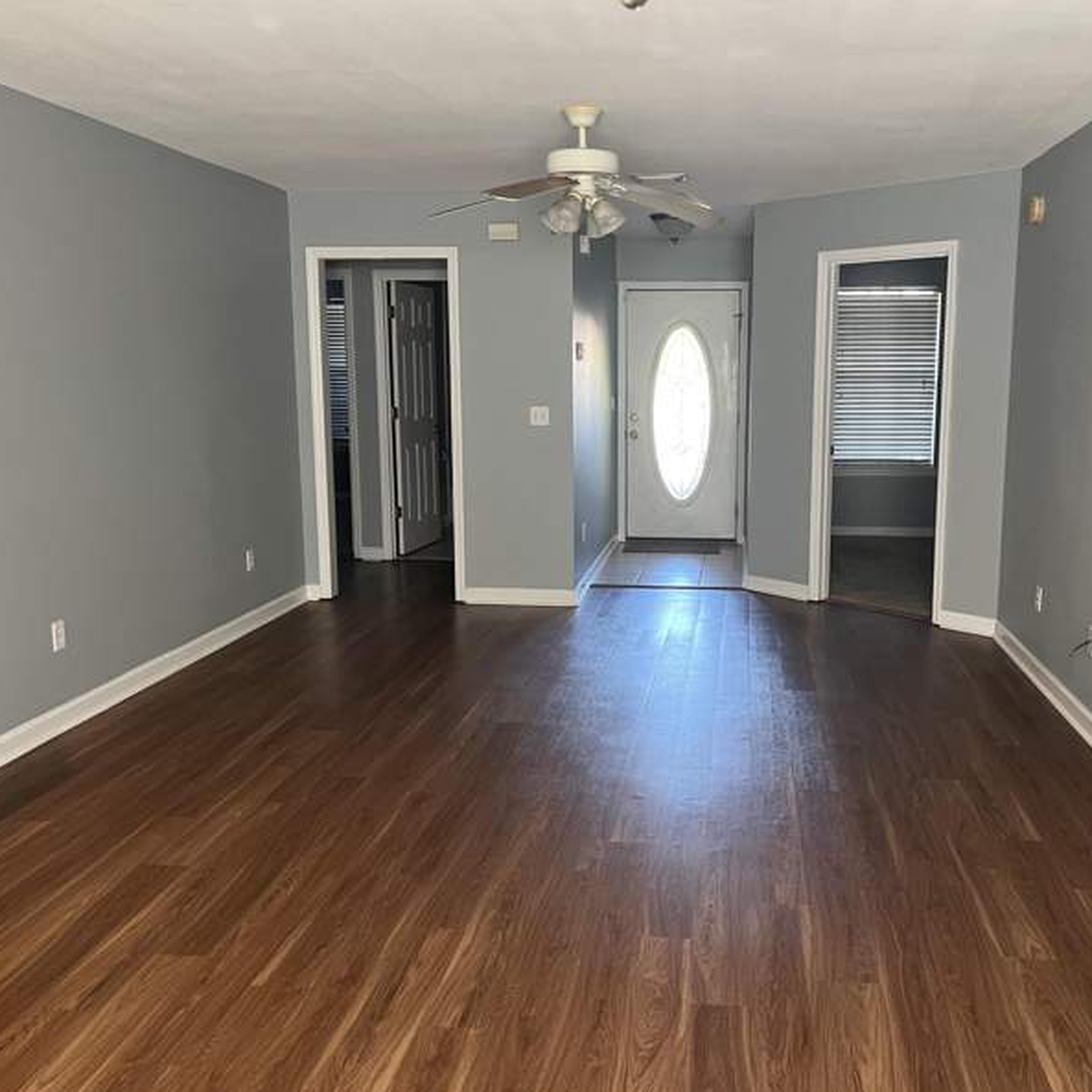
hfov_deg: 52.3
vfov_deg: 52.5
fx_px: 1106
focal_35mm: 31
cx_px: 639
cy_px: 549
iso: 160
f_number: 1.6
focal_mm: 5.1
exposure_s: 1/60
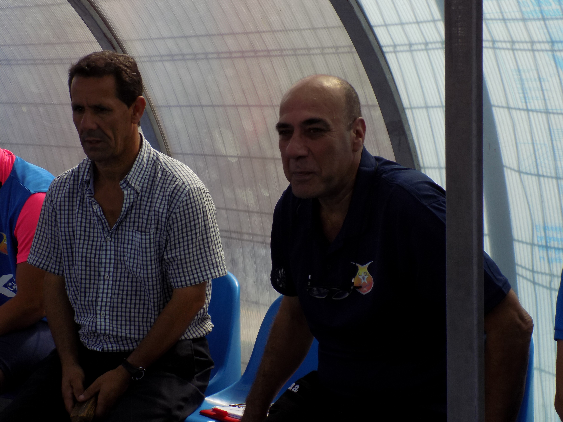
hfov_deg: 25.0
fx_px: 1269
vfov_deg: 18.9
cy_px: 211
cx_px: 282
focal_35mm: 78
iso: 80
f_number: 4.3
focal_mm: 13.9
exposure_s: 1/800
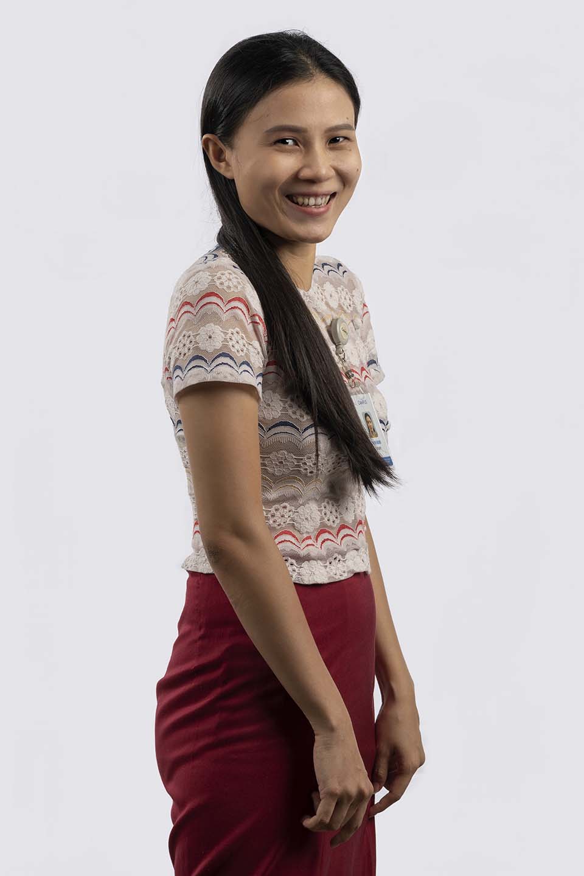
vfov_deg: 19.5
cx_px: 292
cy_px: 438
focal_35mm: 105
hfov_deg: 13.0
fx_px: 2555
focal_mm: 105
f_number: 10
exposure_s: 1/250
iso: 100
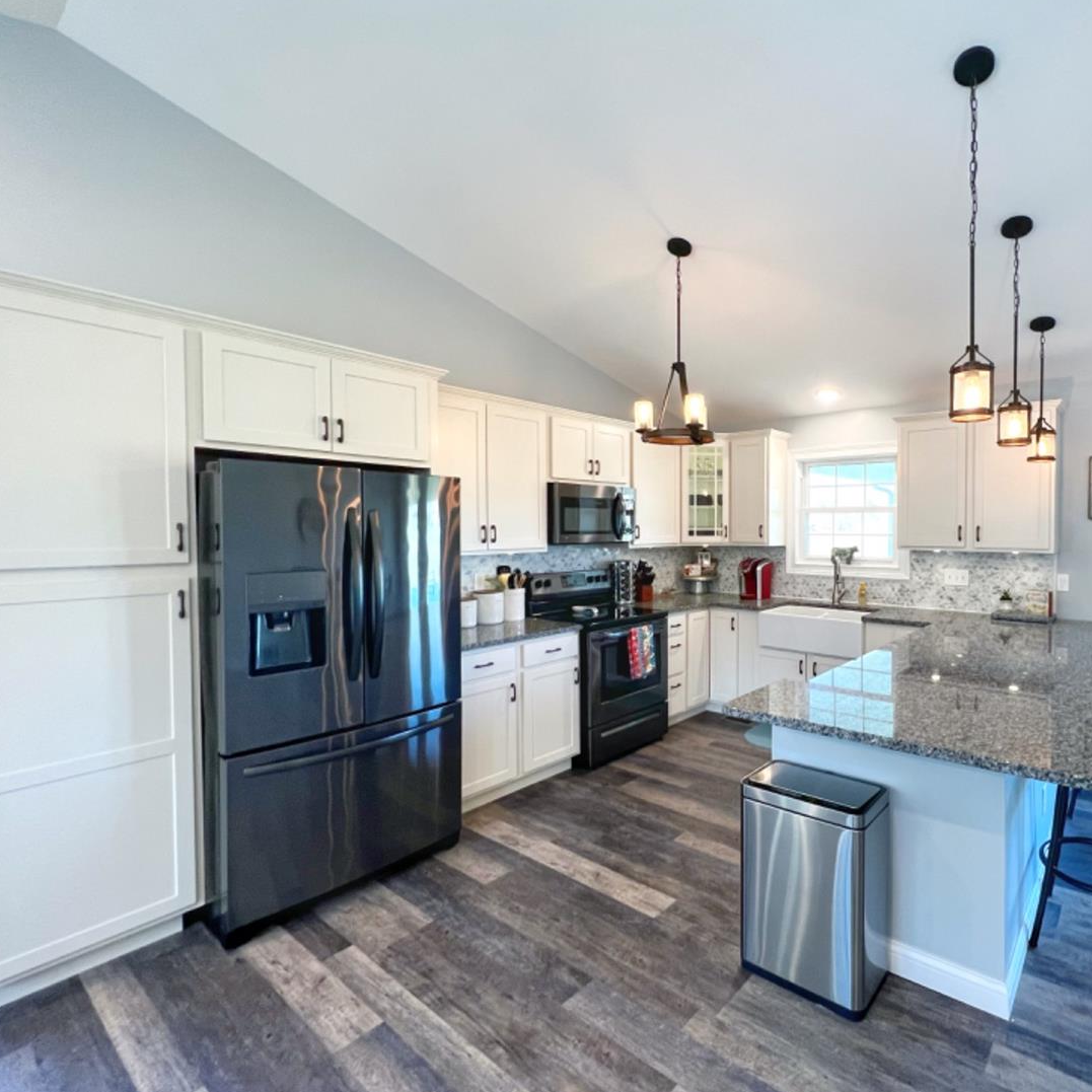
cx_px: 721
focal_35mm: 16
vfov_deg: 87.4
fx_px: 571
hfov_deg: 84.6
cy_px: 541
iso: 200
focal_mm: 1.57
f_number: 1.8
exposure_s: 1/120
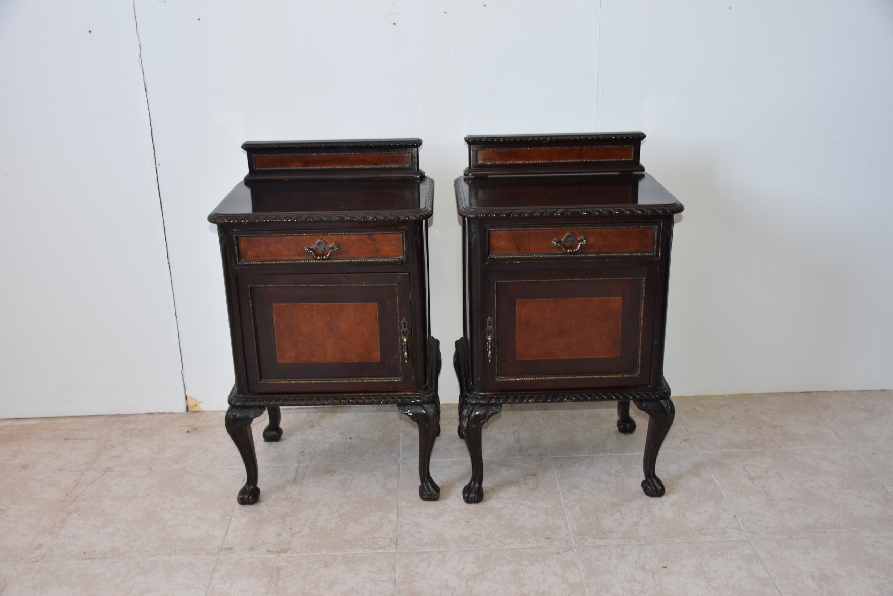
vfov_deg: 36.9
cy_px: 298
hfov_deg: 53.1
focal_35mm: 36
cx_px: 446
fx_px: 893
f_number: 3.8
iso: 560
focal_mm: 24
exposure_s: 1/60
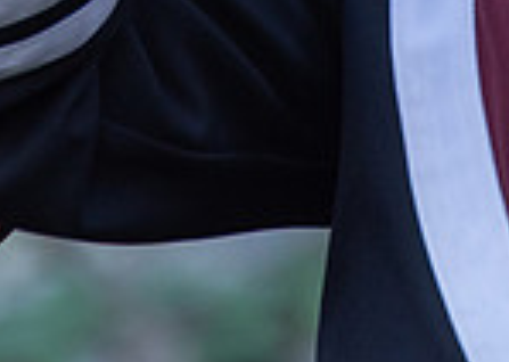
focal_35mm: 3407
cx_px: 388
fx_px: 49185
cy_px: -594
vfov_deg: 0.4
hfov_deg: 0.6
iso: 800
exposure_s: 1/250
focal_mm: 600
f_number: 6.3
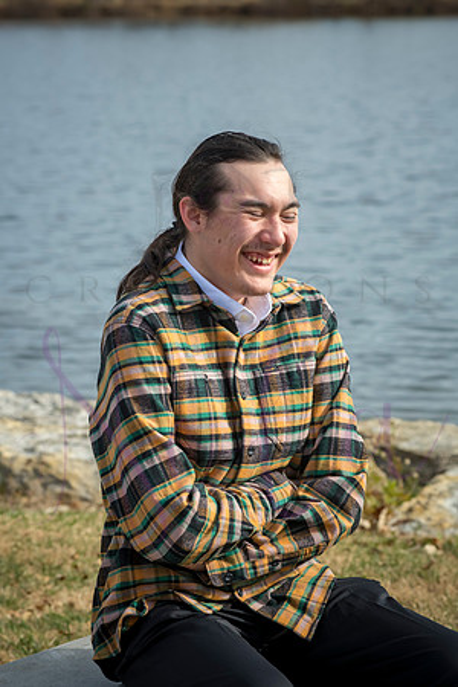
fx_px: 2137
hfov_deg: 12.2
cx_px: 229
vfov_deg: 18.3
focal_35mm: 112
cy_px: 344
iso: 400
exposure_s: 1/640
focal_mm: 112
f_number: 8
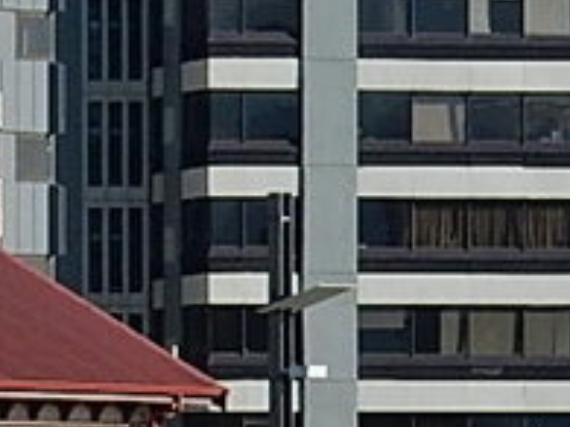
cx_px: -526
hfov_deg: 2.3
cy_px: 208
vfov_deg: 1.7
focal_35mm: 854
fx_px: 14054
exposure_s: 1/640
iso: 125
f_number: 6
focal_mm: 24.7
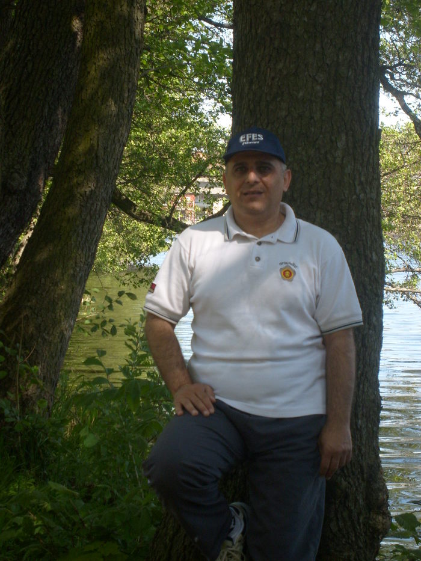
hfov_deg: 14.0
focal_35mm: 106
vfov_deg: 18.5
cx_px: 210
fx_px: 1719
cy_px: 280
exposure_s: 1/125
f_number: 4.9
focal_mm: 17.4
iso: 80
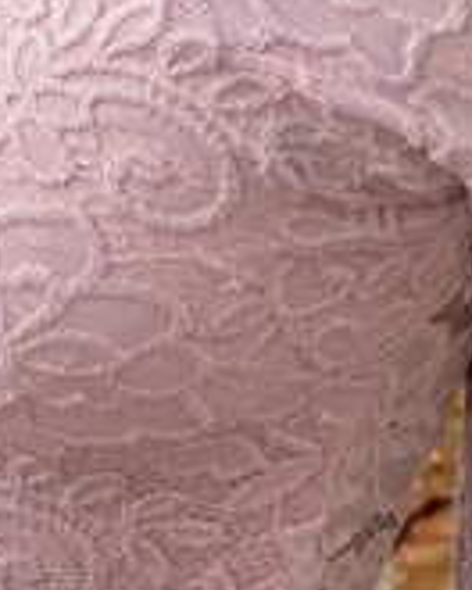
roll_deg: +2.2
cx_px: 231
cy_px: -590
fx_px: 3754
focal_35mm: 215
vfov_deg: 8.5
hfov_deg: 7.2
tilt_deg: -11.0
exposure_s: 1/122
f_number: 2
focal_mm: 6
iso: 64
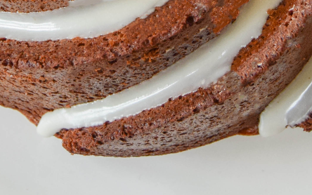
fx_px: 1301
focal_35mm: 153
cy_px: -179
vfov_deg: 8.2
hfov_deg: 13.7
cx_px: 159
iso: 800
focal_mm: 24
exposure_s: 1/60
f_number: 3.8
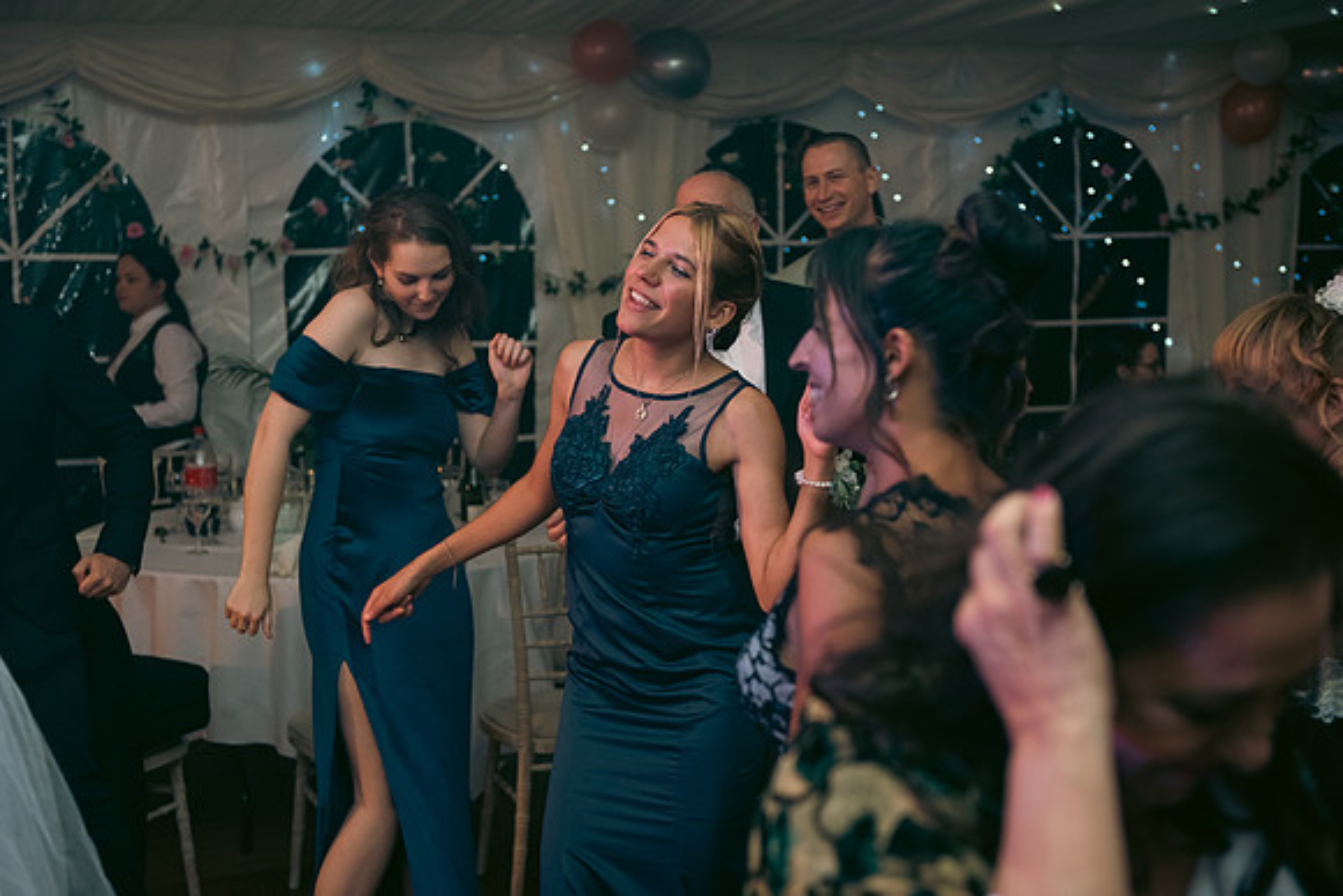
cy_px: 448
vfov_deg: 24.6
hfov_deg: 36.2
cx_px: 672
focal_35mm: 55
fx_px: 2052
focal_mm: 55
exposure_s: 1/160
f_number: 3.5
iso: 800
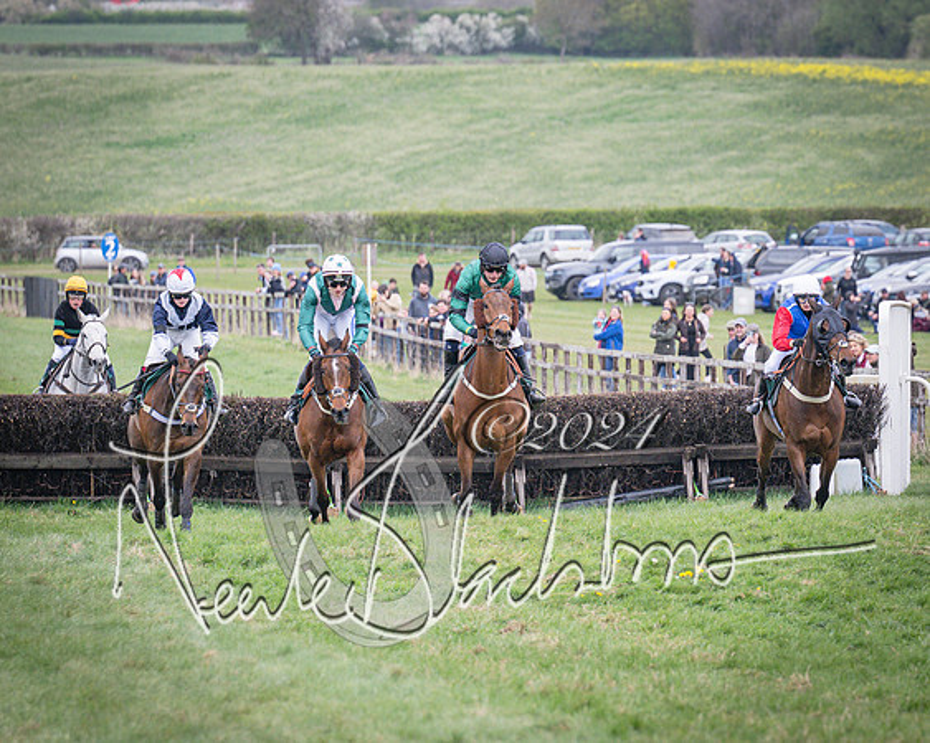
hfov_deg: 5.2
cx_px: 701
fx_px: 10324
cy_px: 487
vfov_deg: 4.1
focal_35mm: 375
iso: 400
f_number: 4
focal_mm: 160
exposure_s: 1/1600
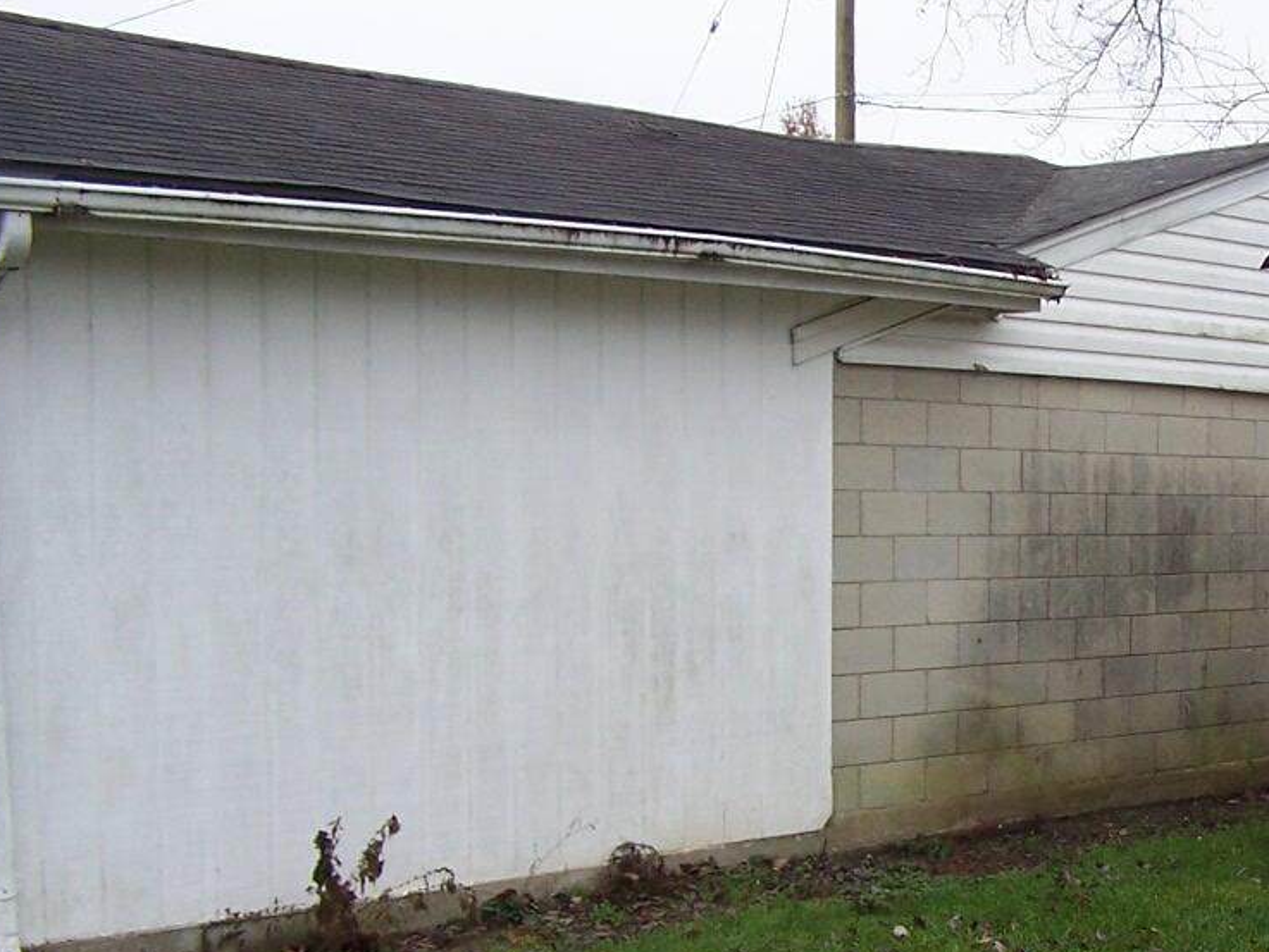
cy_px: 683
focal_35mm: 80
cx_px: 1121
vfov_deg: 18.4
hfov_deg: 23.8
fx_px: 2933
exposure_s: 1/180
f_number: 2.8
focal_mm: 6.3
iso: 80
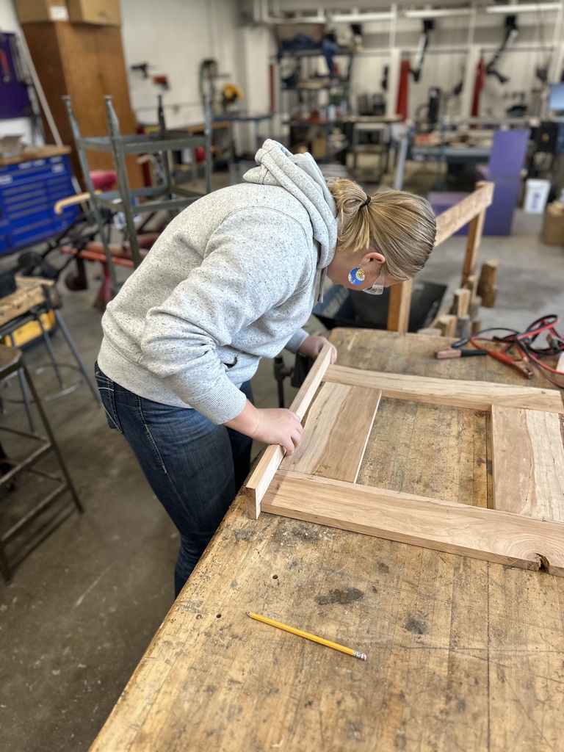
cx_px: 282
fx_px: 521
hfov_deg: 56.8
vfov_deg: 71.6
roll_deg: +0.9
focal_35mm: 24
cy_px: 376
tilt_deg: -29.5
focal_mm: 6.86
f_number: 1.78
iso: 64
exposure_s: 1/121
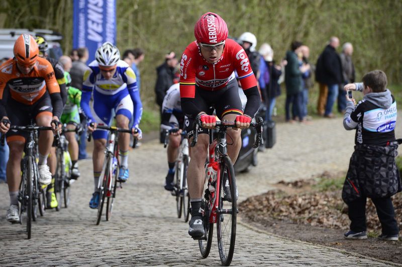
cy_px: 134
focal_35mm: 200
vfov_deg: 6.9
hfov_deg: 10.3
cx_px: 201
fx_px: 2231
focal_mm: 200
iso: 400
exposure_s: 1/500
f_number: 6.3
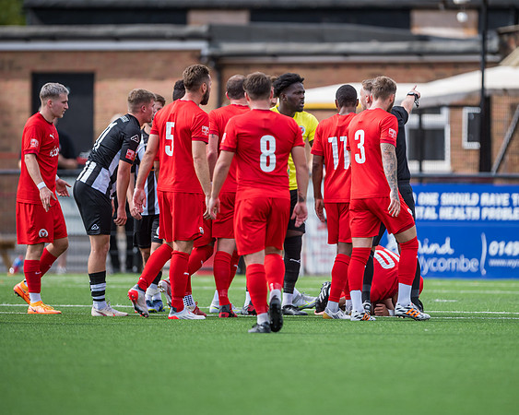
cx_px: 319
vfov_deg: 2.9
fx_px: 8270
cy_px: 205
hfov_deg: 3.6
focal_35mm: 539
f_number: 2.8
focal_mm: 400
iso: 400
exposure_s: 1/2000
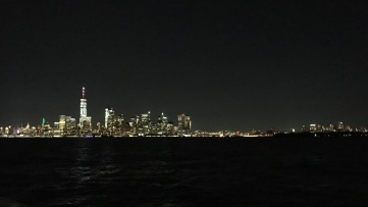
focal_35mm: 32
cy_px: 126
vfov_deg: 36.5
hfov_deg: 61.0
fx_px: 312
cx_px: 185
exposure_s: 1/15
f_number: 2.2
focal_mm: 4.15
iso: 2000
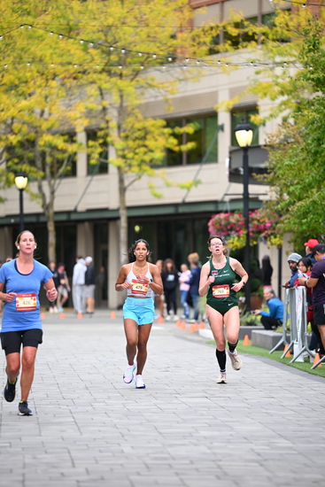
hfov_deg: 7.9
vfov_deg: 11.7
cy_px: 244
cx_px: 162
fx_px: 2368
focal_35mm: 175
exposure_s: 1/1600
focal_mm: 175
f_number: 2.8
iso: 640
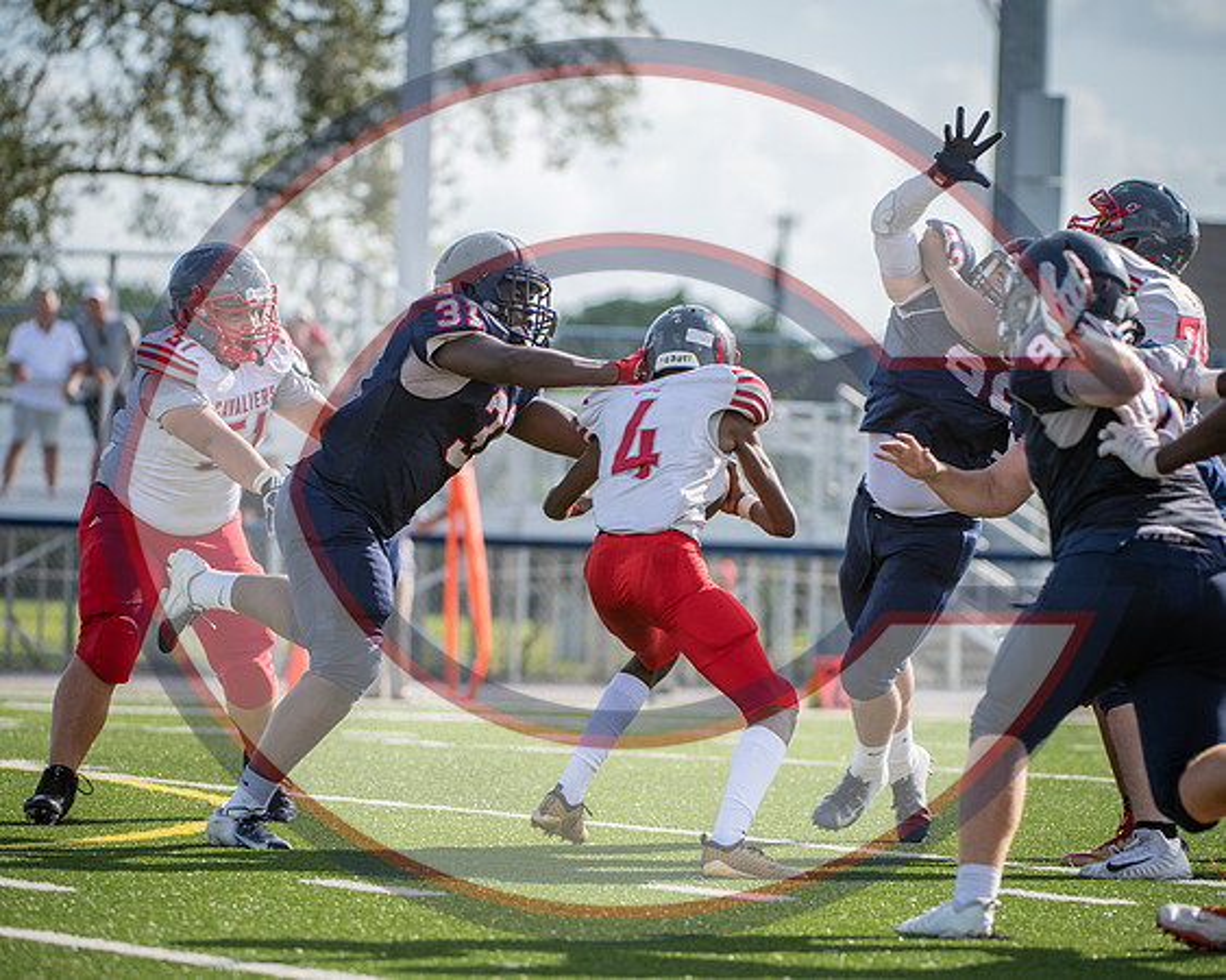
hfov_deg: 8.1
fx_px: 8665
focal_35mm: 239
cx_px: 597
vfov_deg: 6.5
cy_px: 502
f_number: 4
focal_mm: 200
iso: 200
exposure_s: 1/1000
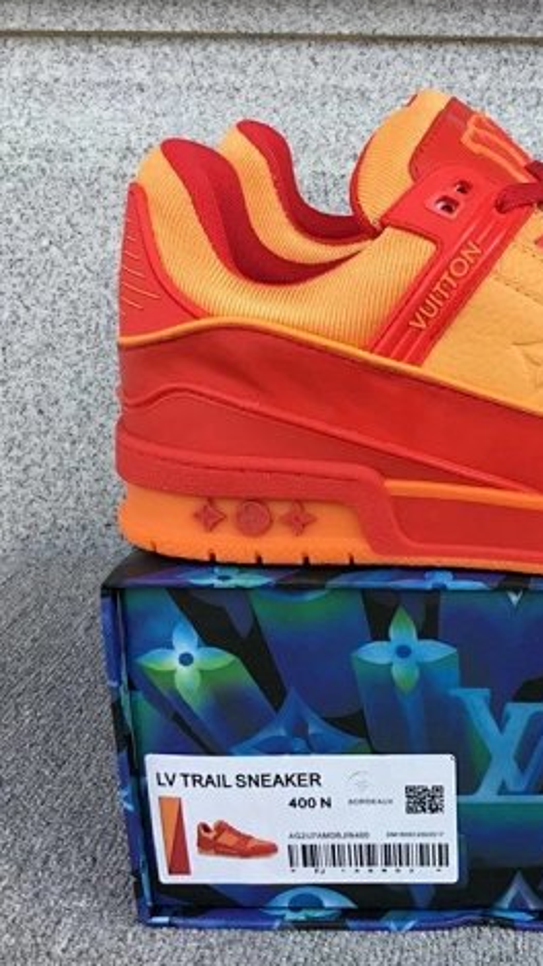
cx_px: 522
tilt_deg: -18.5
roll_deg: -0.5
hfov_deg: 24.9
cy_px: 489
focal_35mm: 46
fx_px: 1179
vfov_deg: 44.6
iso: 25
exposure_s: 1/179
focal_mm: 3.3
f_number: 2.4
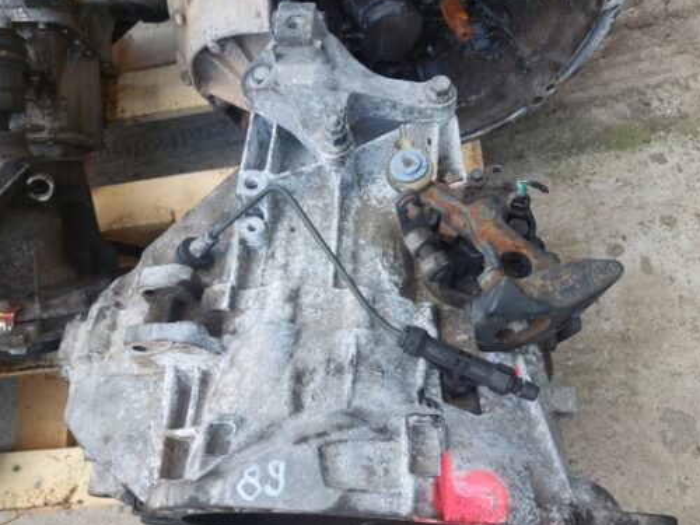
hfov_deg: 60.0
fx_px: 607
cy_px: 309
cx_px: 342
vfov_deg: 46.6
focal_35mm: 30
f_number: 1.8
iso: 40
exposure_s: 1/268
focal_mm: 5.23
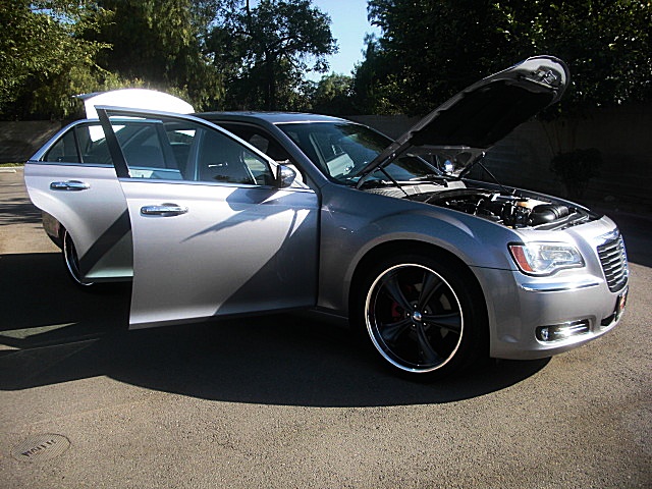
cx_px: 326
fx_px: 678
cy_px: 244
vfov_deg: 39.7
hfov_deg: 51.4
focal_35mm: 36
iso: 50
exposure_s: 1/640
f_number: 2.8
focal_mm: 6.3
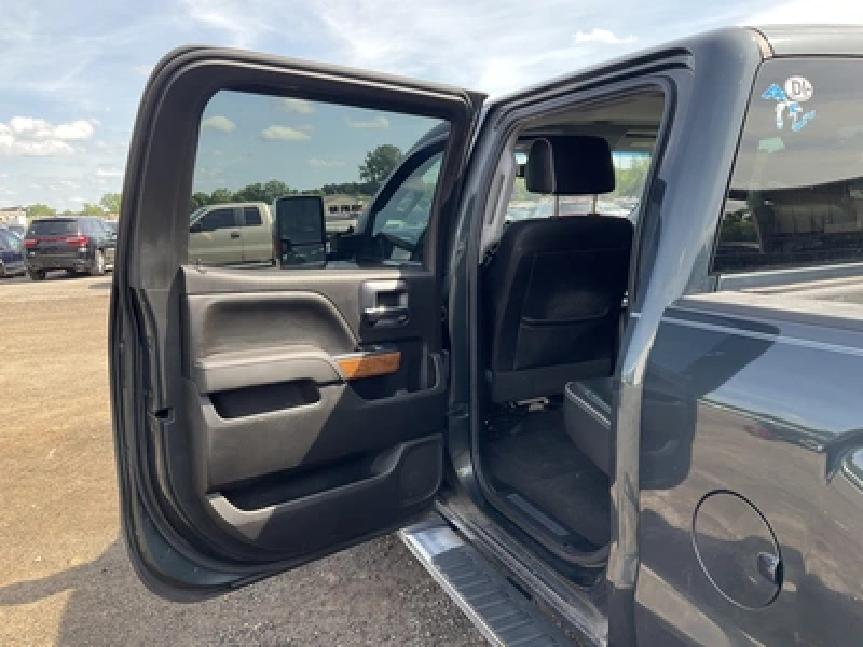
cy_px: 324
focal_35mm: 29
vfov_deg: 48.2
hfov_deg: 61.7
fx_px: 723
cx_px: 432
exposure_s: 1/257
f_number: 1.8
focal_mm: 3
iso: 25
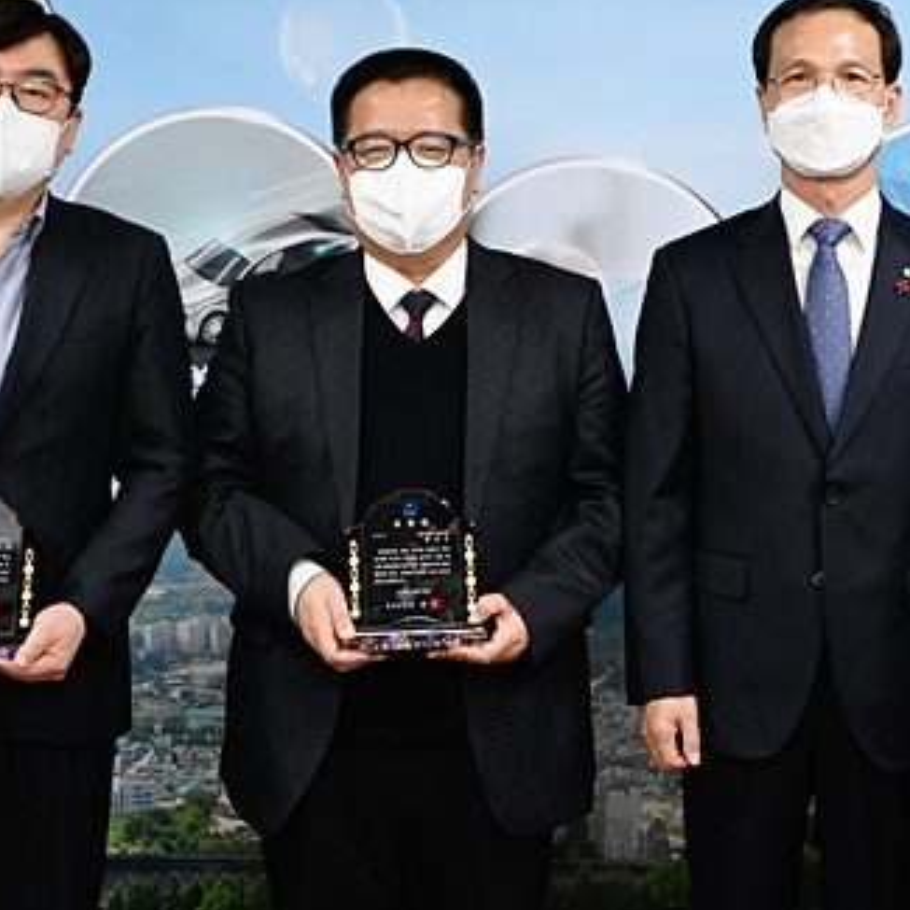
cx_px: 602
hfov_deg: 19.9
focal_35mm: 87
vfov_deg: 19.9
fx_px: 2588
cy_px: 363
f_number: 3.5
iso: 3200
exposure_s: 1/250
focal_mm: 52
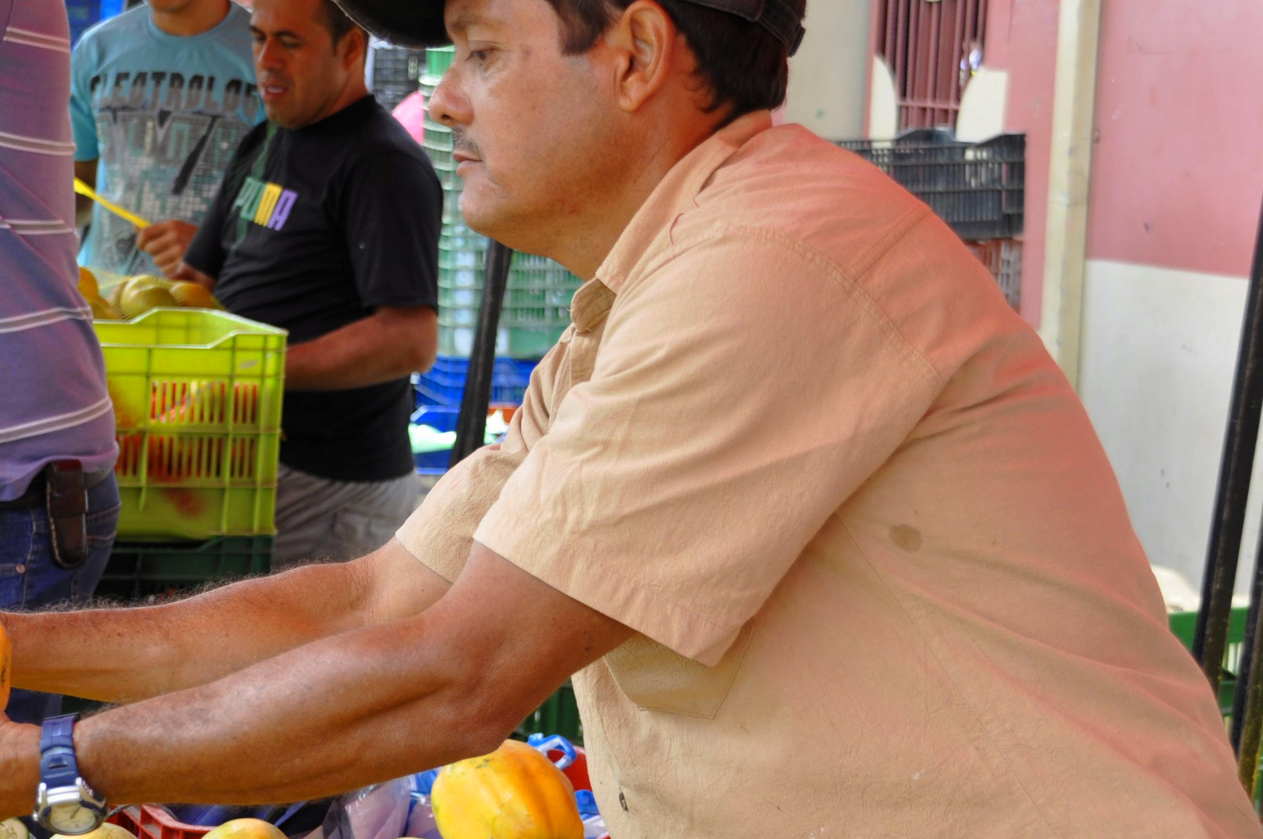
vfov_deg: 13.1
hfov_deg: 19.6
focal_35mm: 104
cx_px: 386
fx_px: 3644
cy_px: 475
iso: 320
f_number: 5.6
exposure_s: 1/125
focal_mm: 40
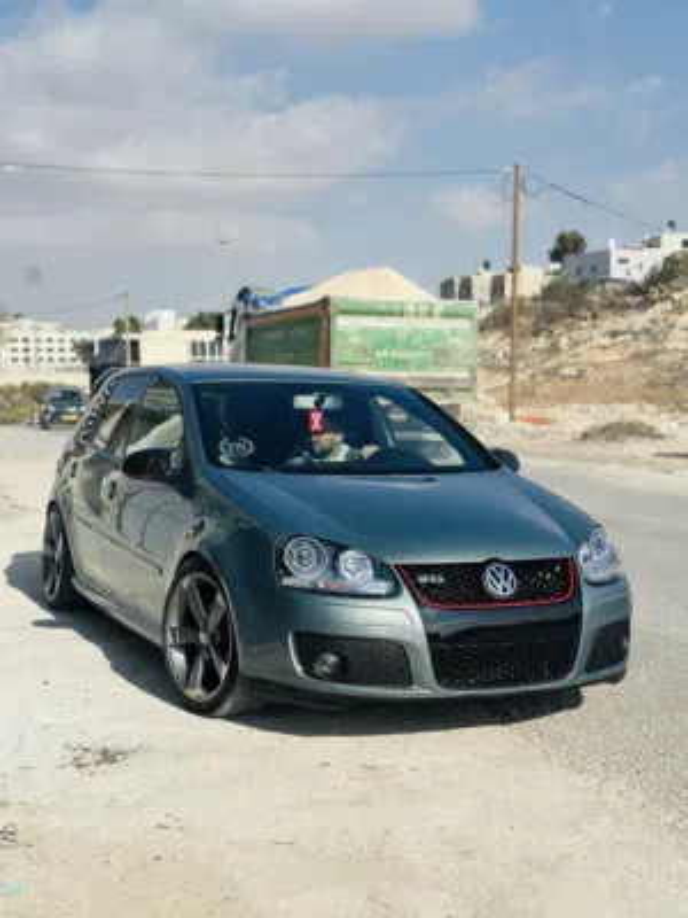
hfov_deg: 30.3
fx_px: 1272
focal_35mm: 48
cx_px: 344
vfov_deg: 39.7
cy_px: 459
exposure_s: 1/9804
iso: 100
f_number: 1.78
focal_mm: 6.86
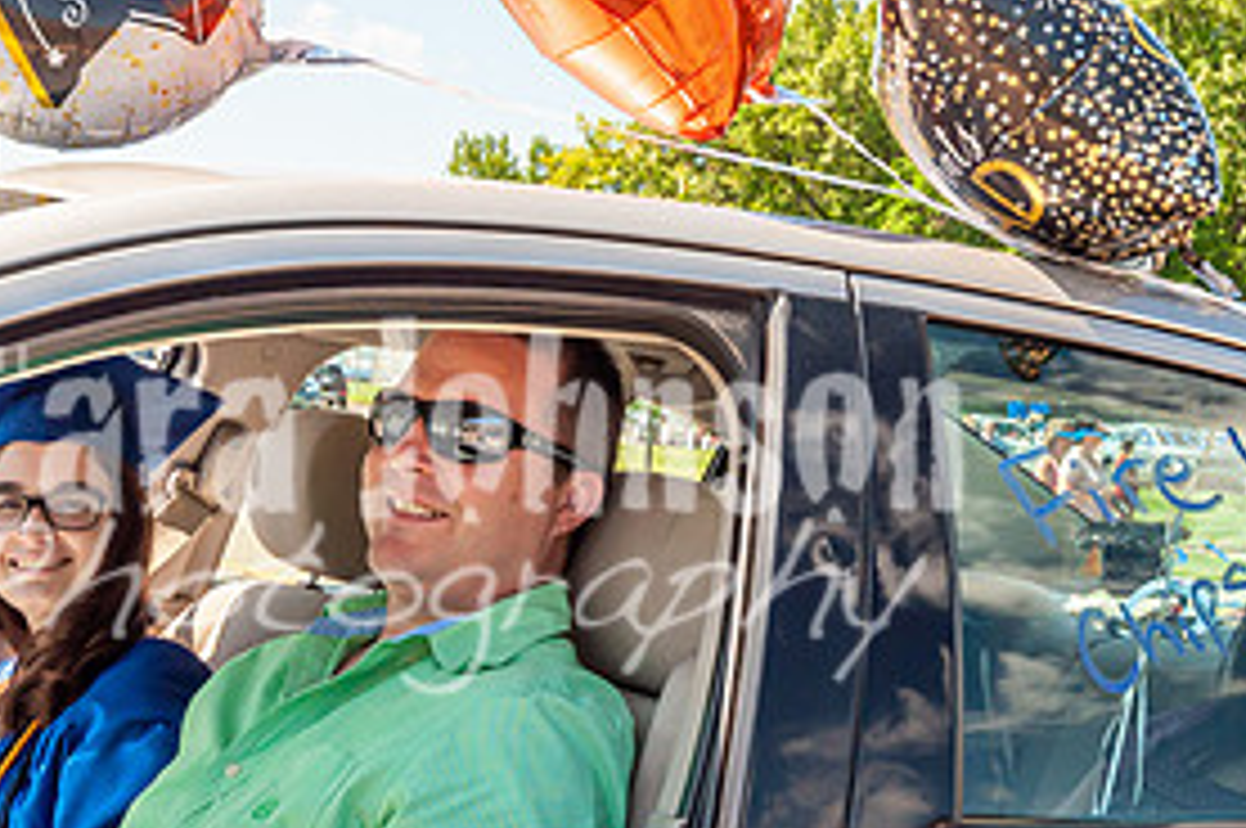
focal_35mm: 69
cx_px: 684
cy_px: 268
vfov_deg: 19.6
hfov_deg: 29.3
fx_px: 2385
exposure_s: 1/250
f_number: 8
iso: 200
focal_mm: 22
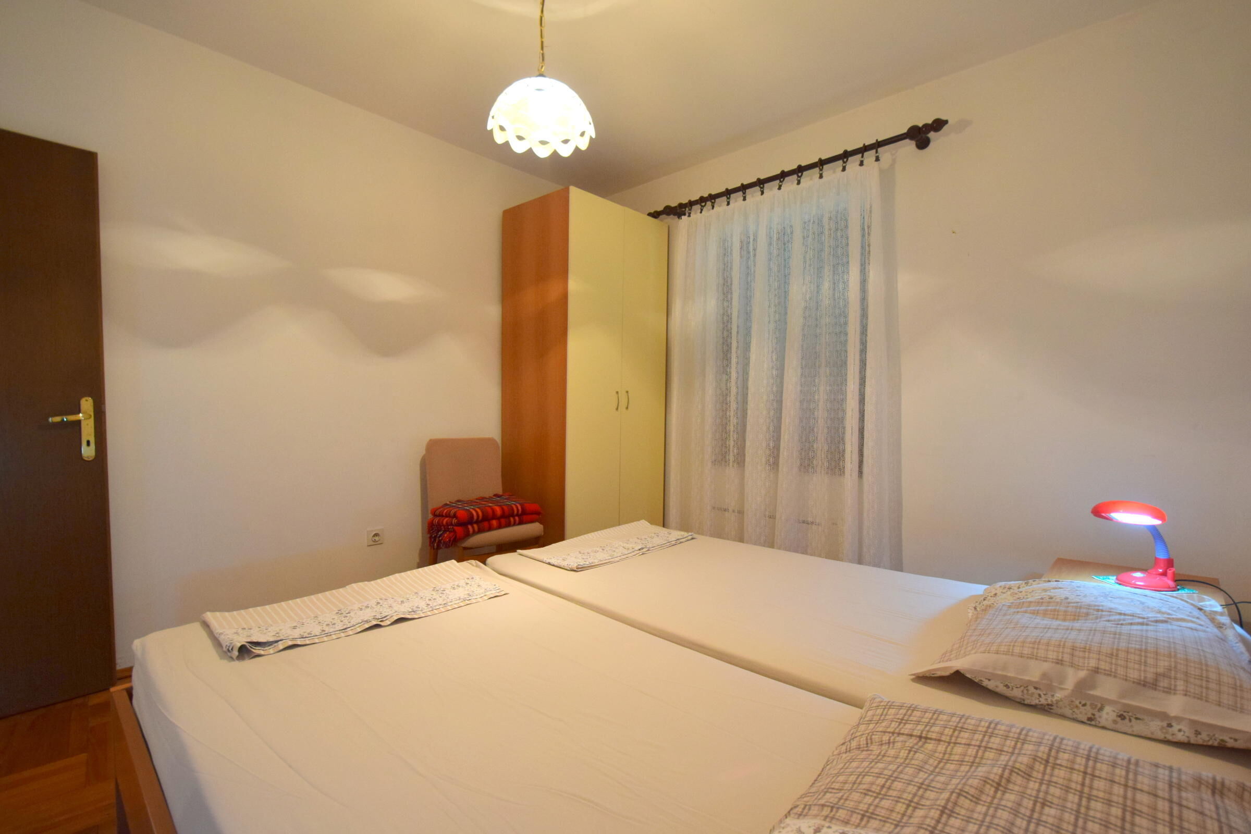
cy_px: 417
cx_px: 626
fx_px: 521
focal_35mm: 15
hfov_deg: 100.4
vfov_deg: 77.3
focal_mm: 10
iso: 720
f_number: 4
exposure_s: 1/60
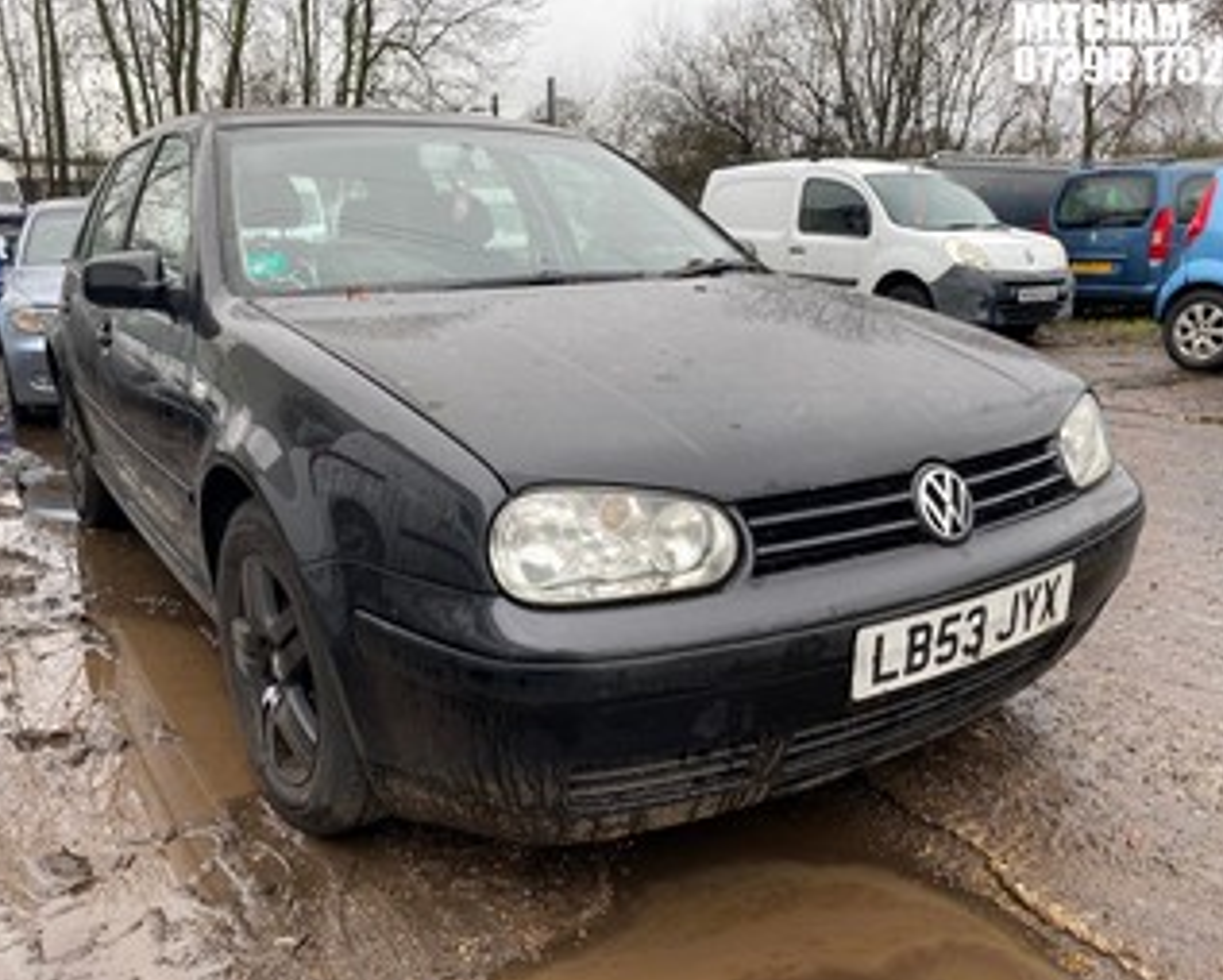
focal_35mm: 28
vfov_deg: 51.6
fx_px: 1014
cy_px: 498
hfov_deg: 62.2
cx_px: 613
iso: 32
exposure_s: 1/184
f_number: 1.8
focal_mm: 4.25
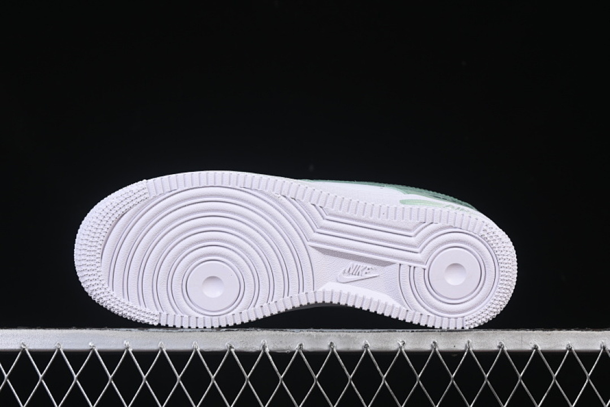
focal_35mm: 75
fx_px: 1271
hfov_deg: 27.0
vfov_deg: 18.2
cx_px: 305
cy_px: 204
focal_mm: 50
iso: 160
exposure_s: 1/80
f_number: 8
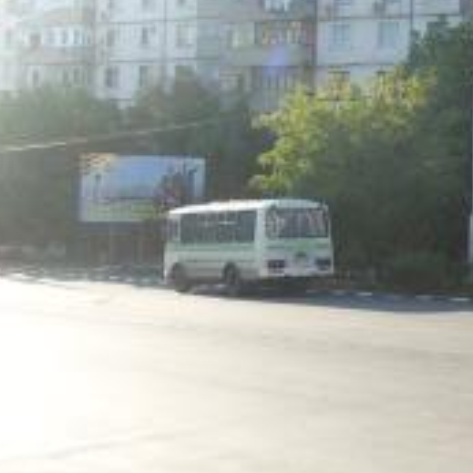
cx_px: 569
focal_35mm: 80
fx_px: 1237
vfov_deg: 21.6
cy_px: 219
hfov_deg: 20.3
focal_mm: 6
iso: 80
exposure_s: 1/500
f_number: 2.8
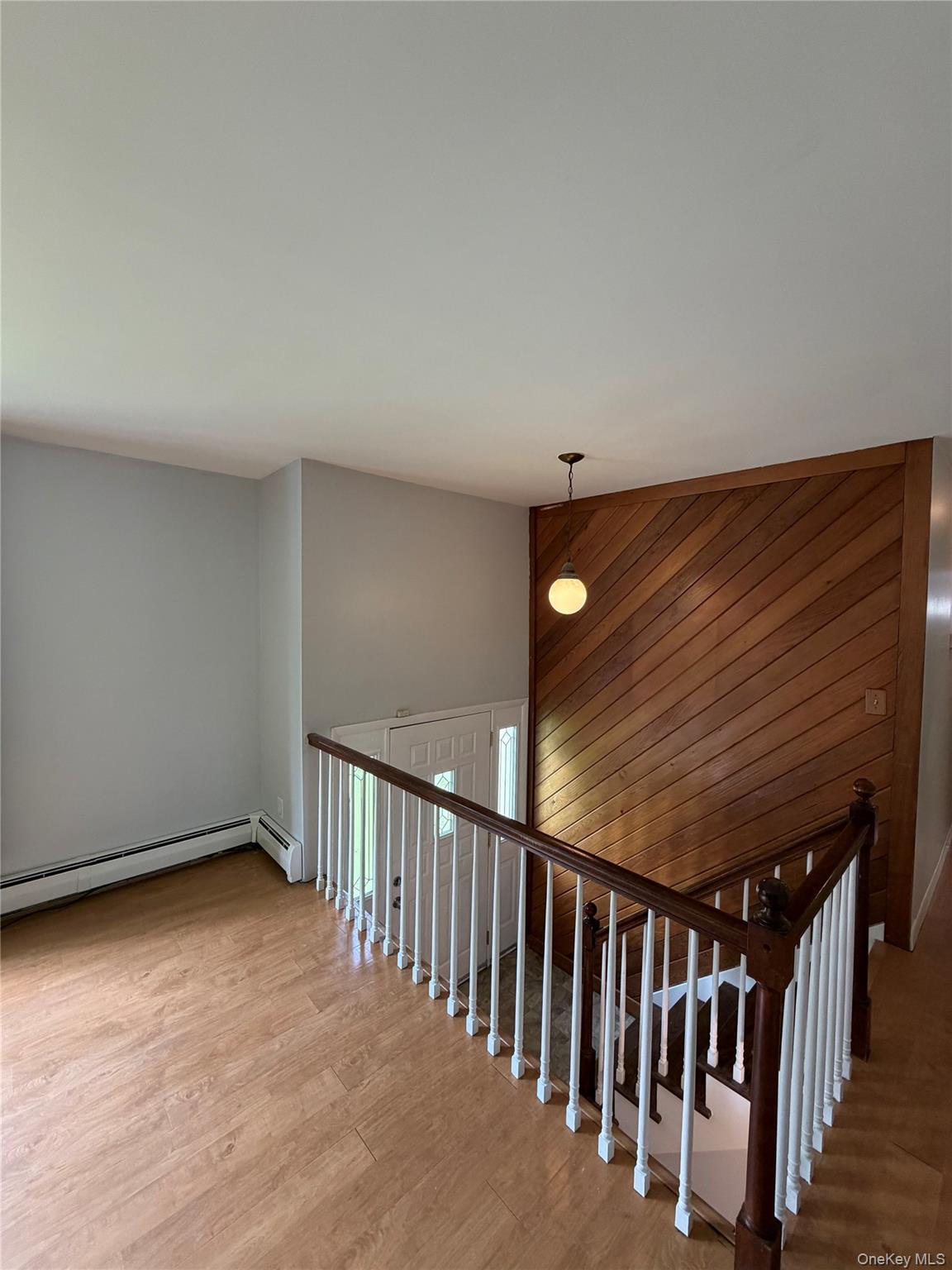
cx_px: 476
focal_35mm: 14
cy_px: 635
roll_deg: -1.6
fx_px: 513
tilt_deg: -2.4
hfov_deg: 85.7
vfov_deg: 102.1
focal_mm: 2.22
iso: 200
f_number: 2.2
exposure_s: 1/60
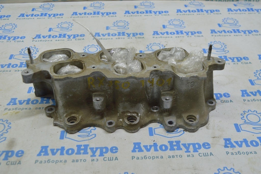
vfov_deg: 30.8
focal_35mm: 44
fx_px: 315
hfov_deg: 45.0
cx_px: 130
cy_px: 87
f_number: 5.6
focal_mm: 29
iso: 400
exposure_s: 1/40
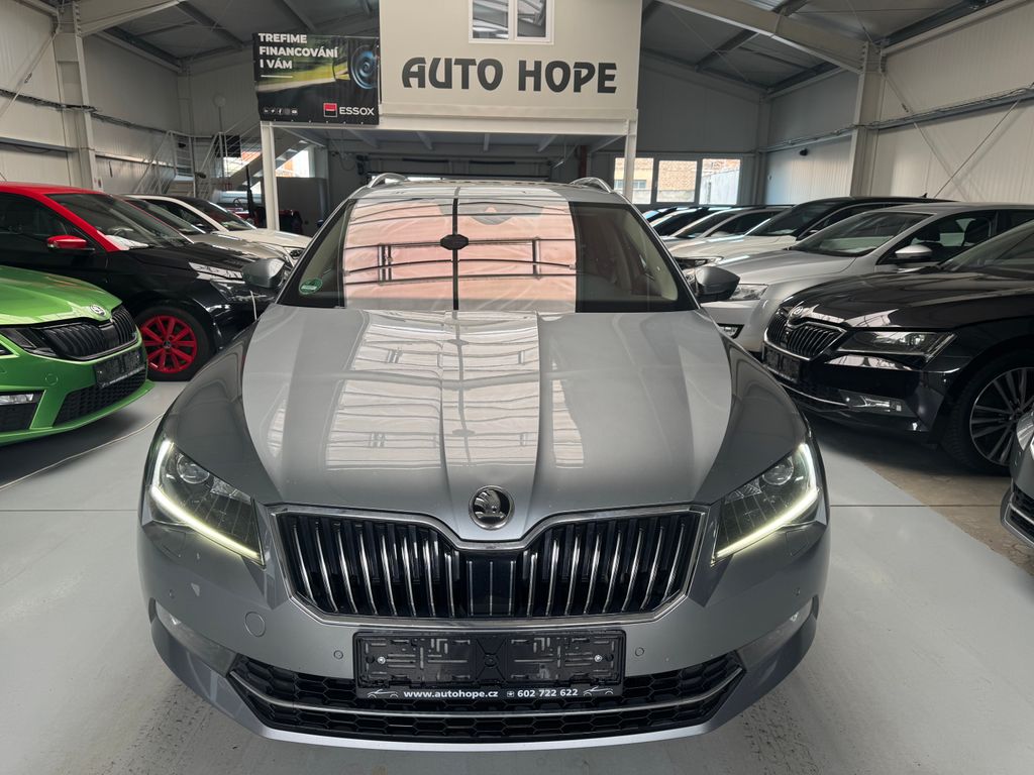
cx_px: 517
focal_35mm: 24
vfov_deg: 56.8
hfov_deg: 71.6
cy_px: 388
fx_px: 717
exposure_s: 1/121
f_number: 1.78
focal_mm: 6.76
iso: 80
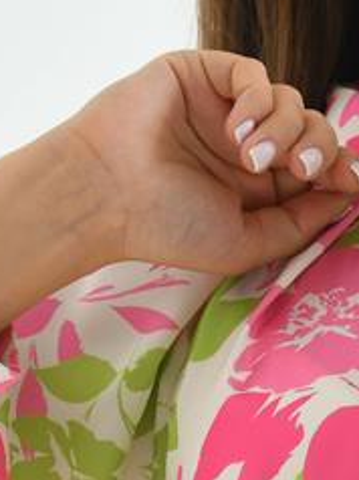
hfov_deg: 4.9
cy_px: 736
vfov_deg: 6.5
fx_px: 4197
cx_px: 528
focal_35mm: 303
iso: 100
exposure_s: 1/125
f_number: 6.3
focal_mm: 50
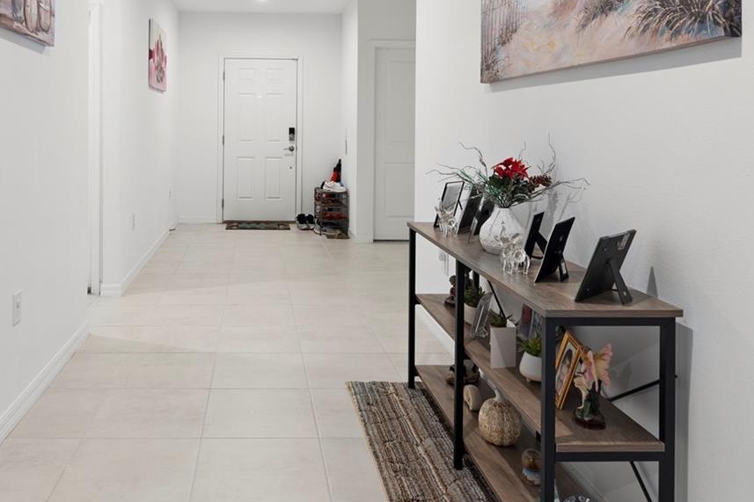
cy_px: 146
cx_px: 253
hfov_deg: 63.9
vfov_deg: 45.3
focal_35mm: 28
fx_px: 586
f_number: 8
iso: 100
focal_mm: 10
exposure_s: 1.6
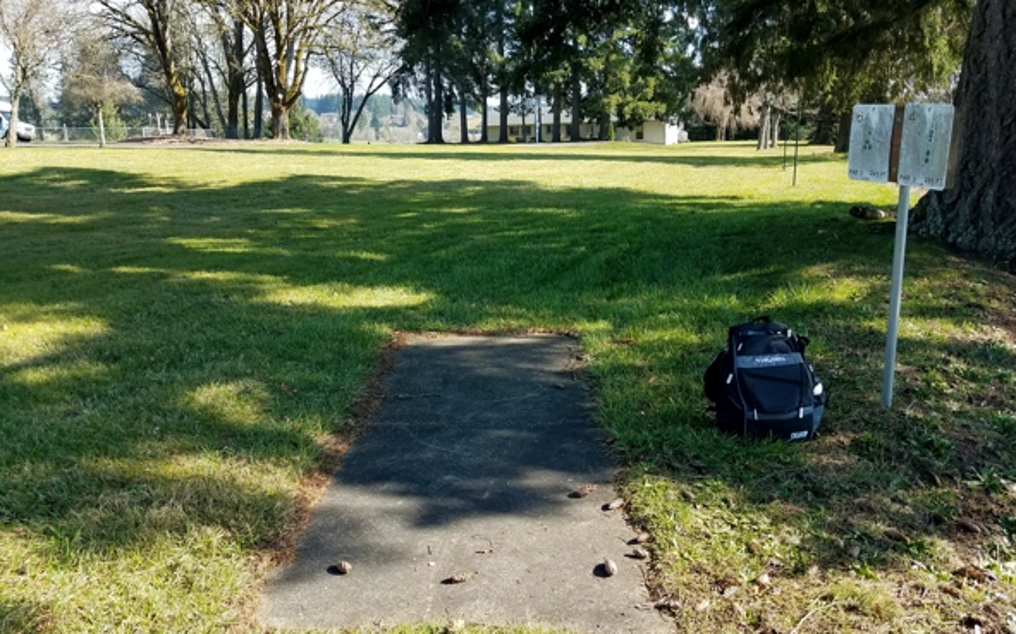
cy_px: 294
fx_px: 775
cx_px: 505
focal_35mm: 28
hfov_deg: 66.5
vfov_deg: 44.5
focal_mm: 4.2
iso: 40
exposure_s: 1/478
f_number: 1.7
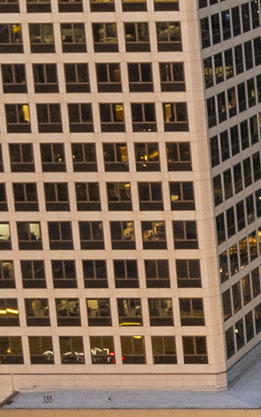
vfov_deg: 12.2
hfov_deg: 6.7
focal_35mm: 171
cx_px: 876
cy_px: 239
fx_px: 1945
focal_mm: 8.38
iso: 620
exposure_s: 1/8
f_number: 2.8
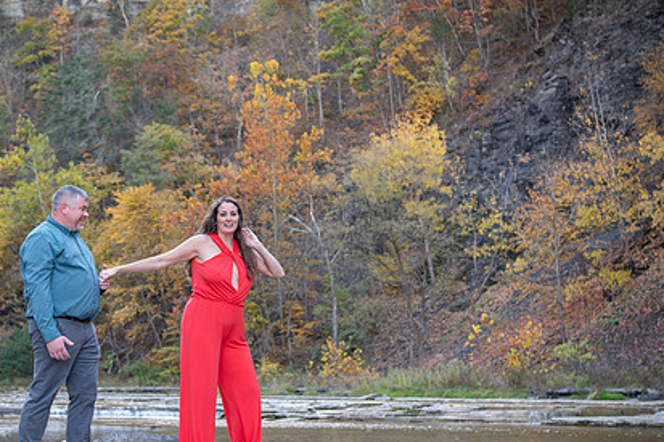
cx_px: 231
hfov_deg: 32.7
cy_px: 230
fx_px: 1125
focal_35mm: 61
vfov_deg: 22.2
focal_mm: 35
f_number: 2.8
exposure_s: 1/80
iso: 250
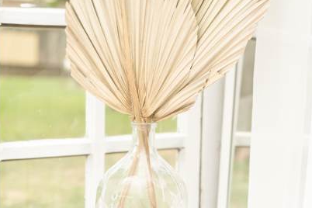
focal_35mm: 87
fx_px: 754
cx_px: 153
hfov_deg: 23.4
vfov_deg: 15.7
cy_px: 132
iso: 200
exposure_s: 1/200
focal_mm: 50
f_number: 2.5
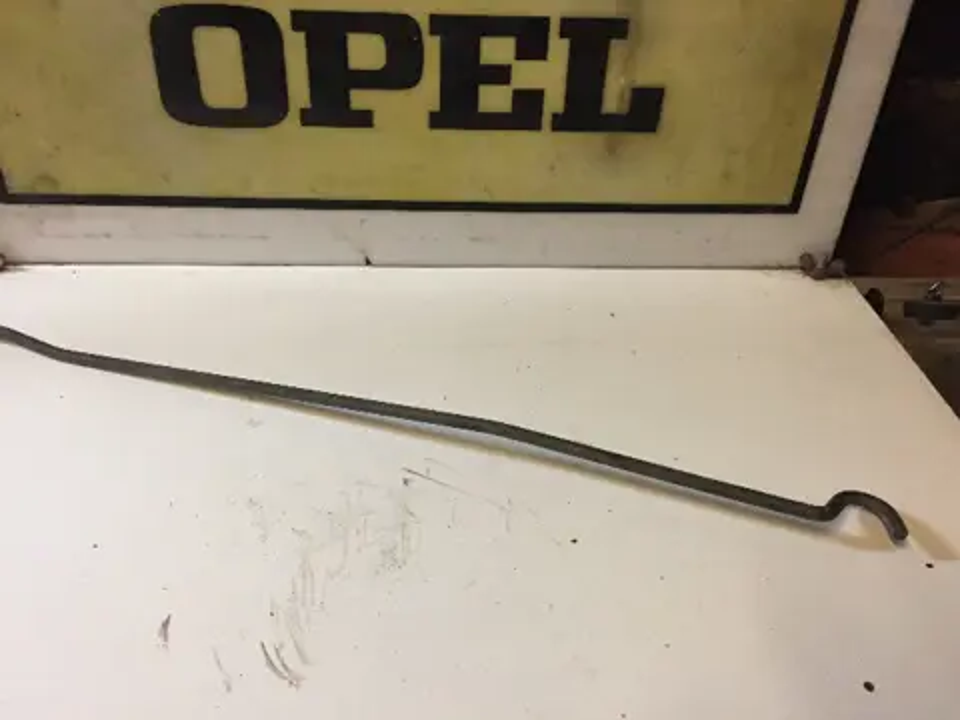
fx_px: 804
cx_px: 480
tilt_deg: -39.2
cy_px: 360
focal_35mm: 29
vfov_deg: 48.2
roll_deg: -5.9
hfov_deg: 61.7
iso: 200
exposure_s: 1/33
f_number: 2.2
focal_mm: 4.15
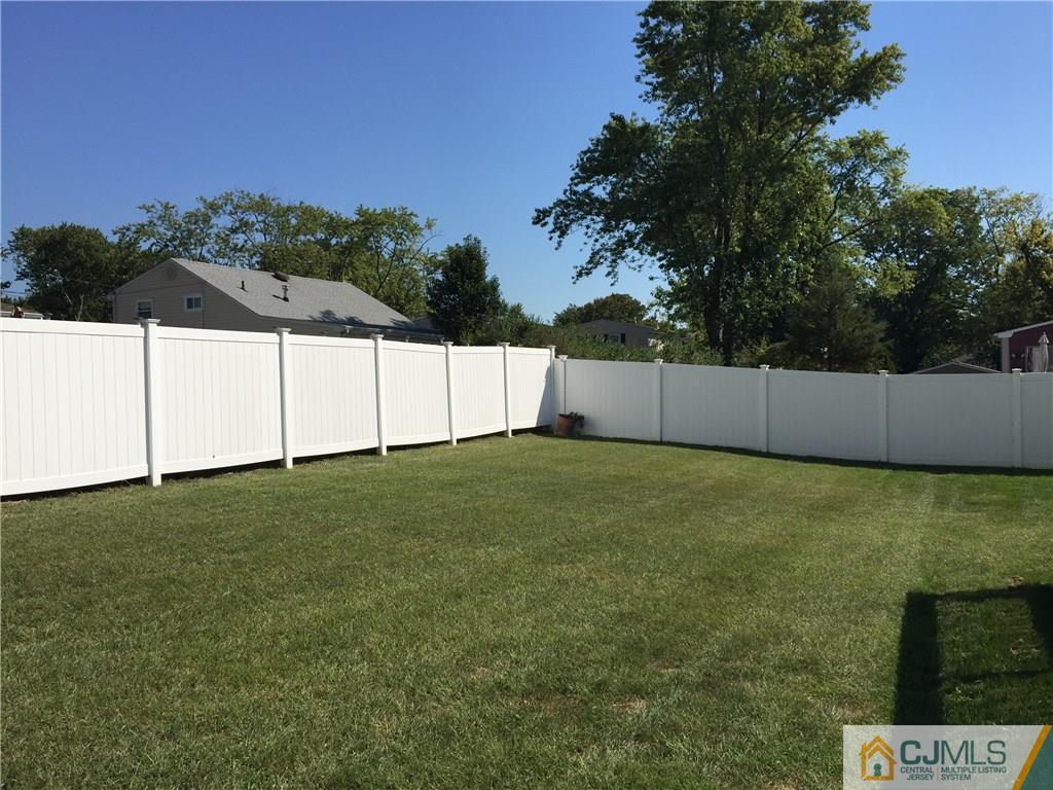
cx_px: 526
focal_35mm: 29
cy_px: 395
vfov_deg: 48.2
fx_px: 882
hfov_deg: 61.7
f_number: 2.2
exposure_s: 1/3597
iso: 32
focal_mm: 4.15
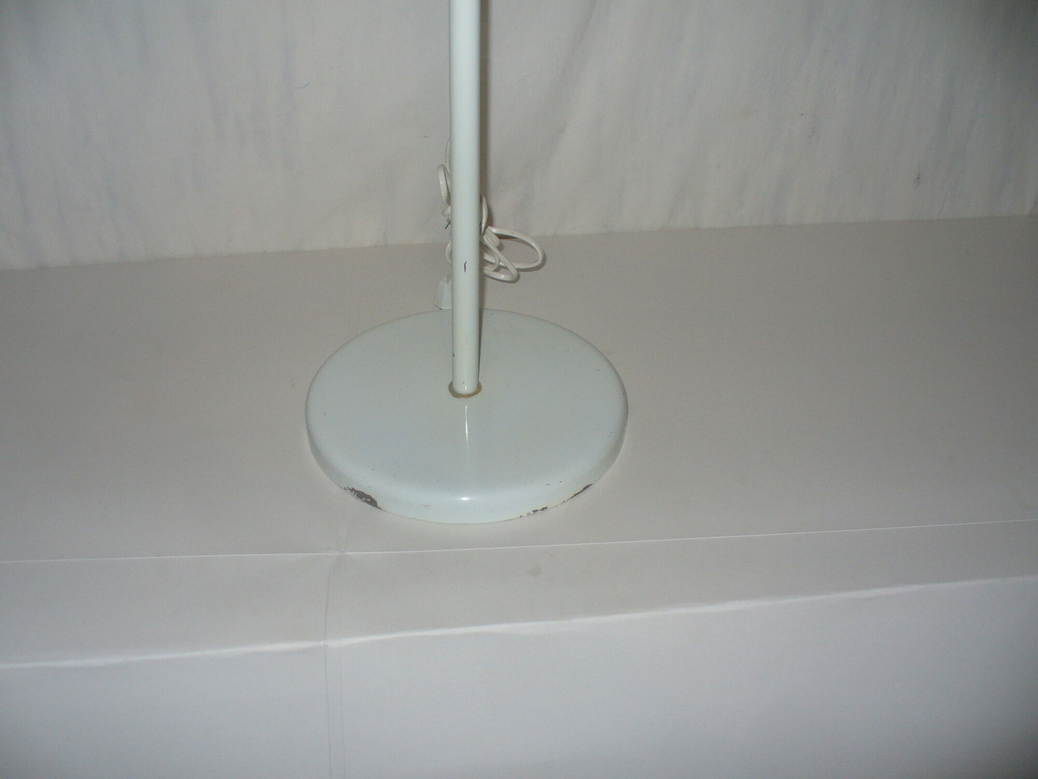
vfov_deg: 38.7
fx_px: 1109
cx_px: 519
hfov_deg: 50.1
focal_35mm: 37
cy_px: 390
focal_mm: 6.1
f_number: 2.8
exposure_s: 1/30
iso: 100
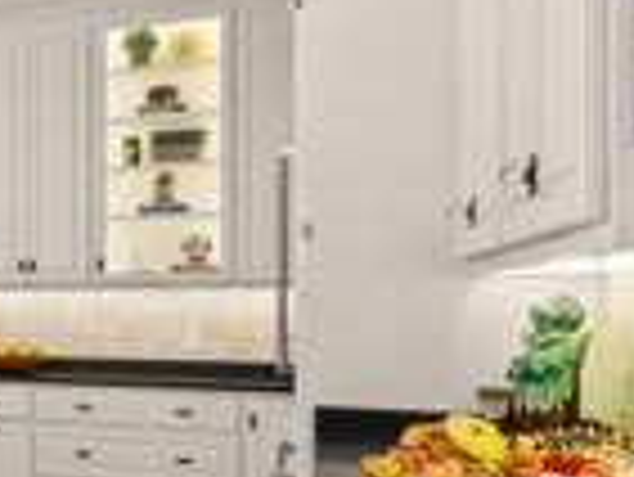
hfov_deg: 25.5
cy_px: 297
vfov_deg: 24.8
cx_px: -288
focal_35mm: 59
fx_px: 1082
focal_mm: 18
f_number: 9
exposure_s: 1/2.5
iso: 200
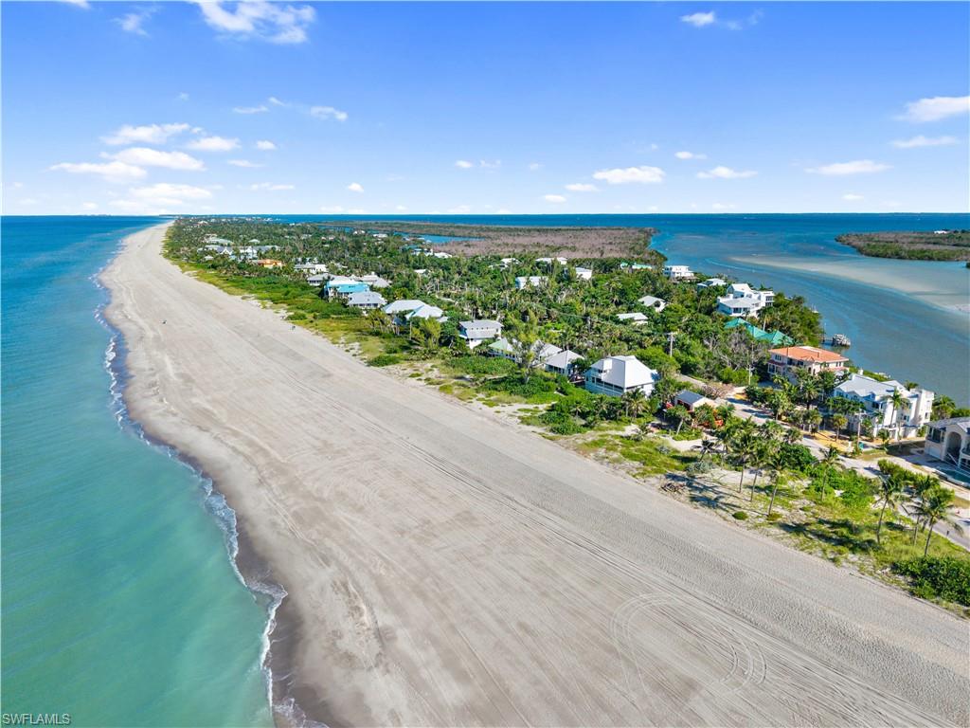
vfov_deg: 56.8
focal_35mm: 24
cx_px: 485
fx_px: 673
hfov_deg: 71.6
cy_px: 364
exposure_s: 1/500
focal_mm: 8.67
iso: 100
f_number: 1.8
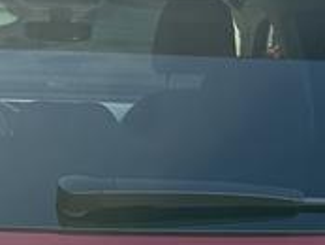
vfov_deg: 12.5
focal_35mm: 111
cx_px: 88
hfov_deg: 17.6
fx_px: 1043
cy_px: 392
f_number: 1.78
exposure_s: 1/920
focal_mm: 6.76
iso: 100
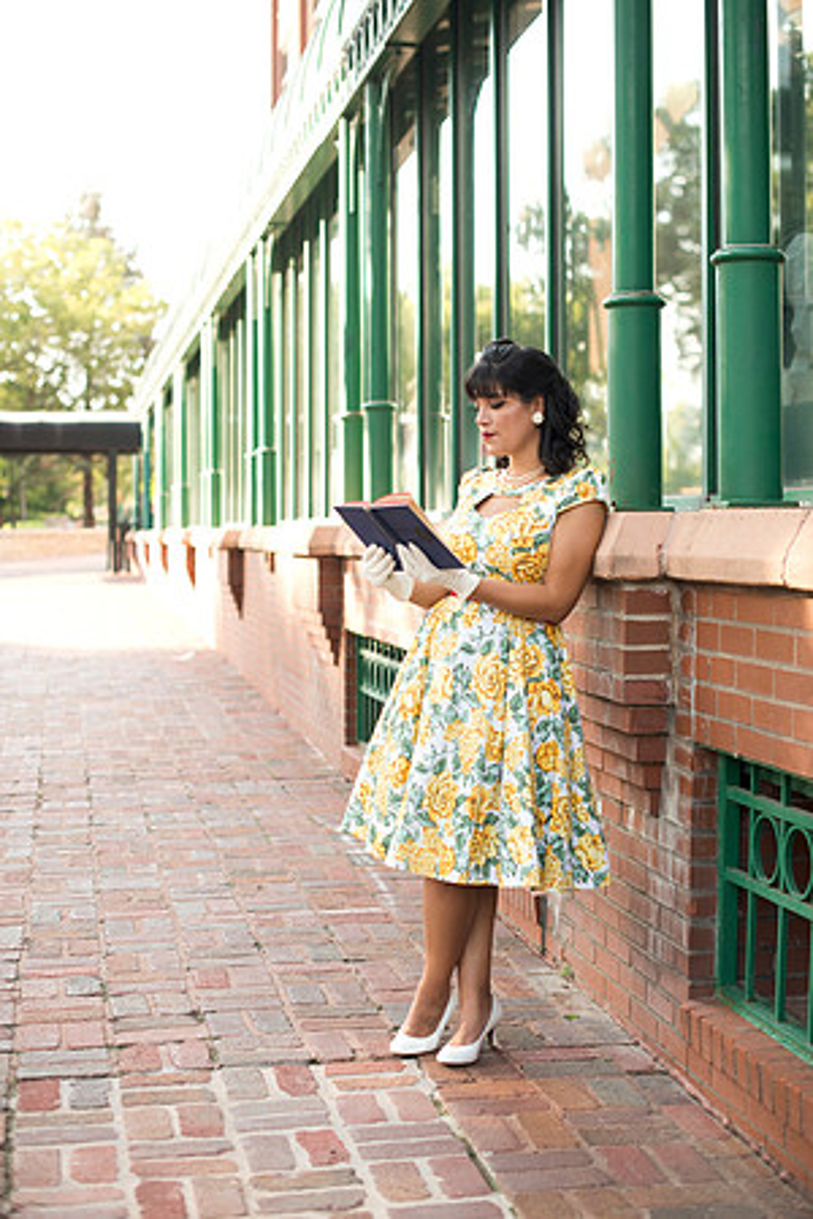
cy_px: 610
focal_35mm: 50
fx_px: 1694
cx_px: 406
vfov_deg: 39.6
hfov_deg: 27.0
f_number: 2.5
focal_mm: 50
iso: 200
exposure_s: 1/320
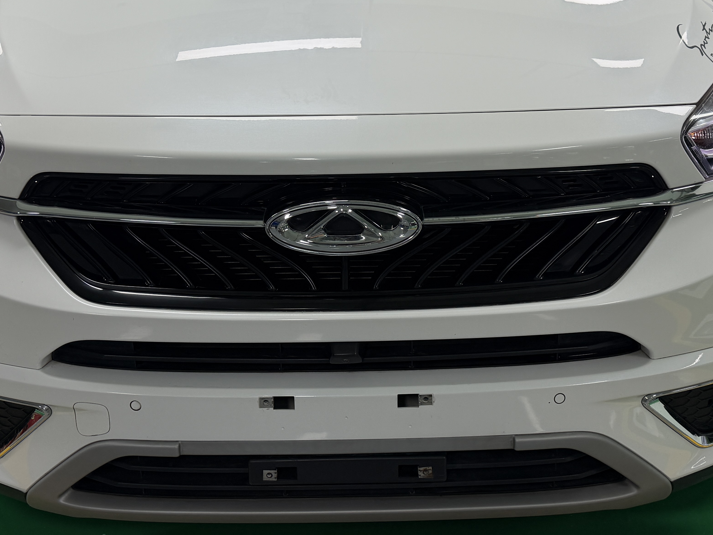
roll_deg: +1.8
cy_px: 158
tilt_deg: -16.8
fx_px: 906
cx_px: 371
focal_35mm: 44
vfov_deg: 32.5
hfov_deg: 42.9
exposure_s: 1/100
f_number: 1.78
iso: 64
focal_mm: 6.76
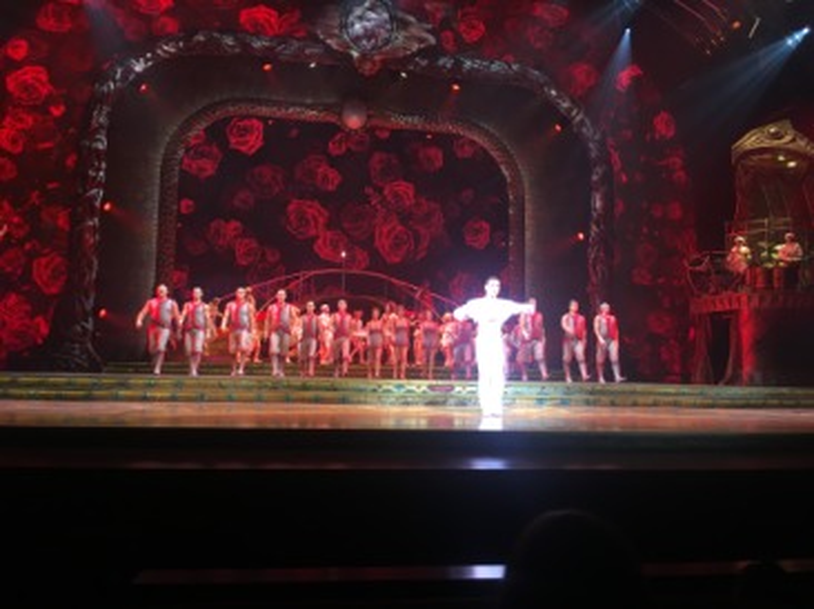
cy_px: 304
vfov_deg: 48.2
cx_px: 407
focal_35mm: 29
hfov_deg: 61.7
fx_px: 681
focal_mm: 4.15
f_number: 2.2
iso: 32
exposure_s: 1/30
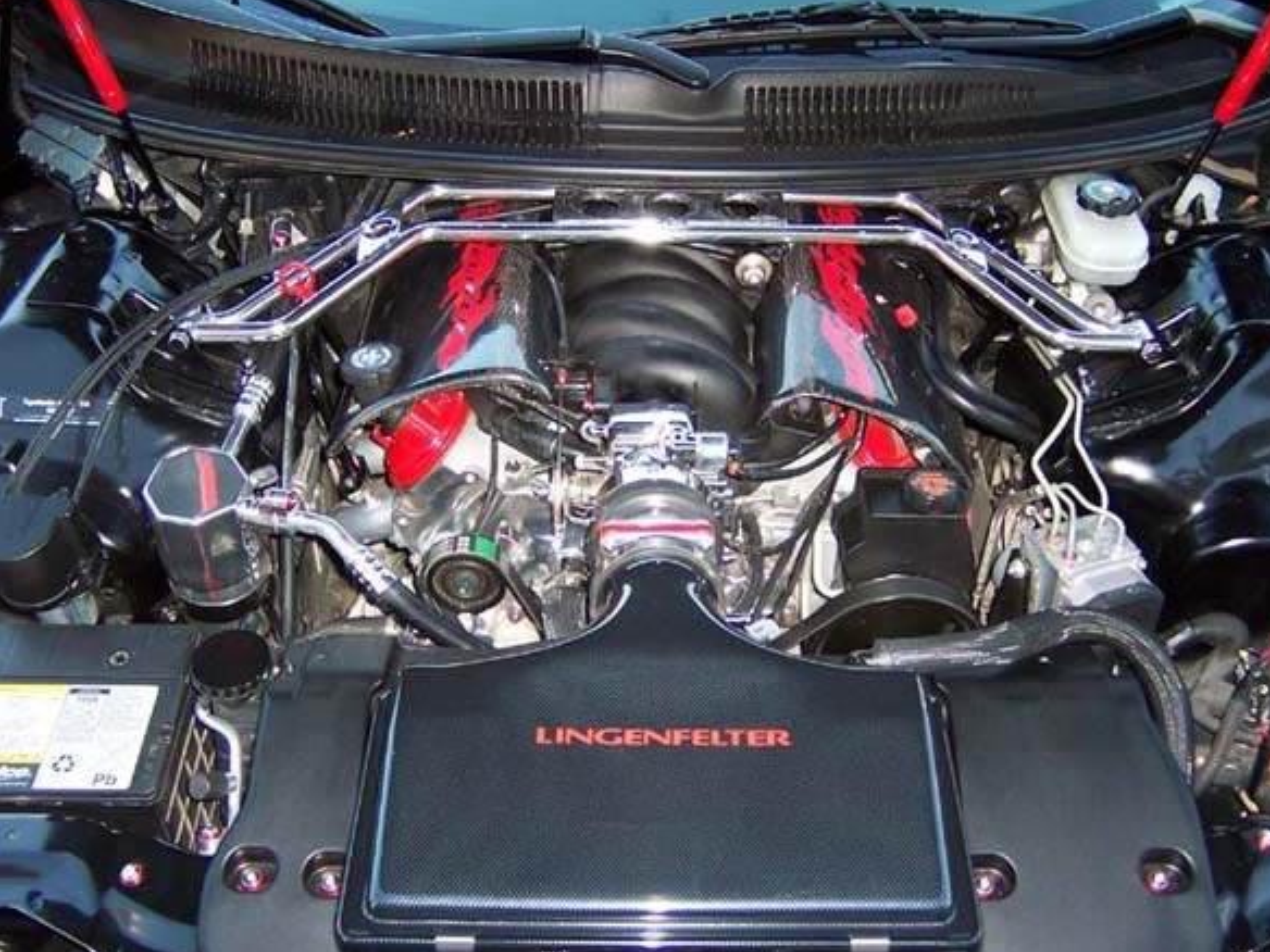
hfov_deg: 50.1
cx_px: 648
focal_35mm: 37
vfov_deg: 38.7
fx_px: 1357
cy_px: 476
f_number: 2.8
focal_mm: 5.6
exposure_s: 1/60
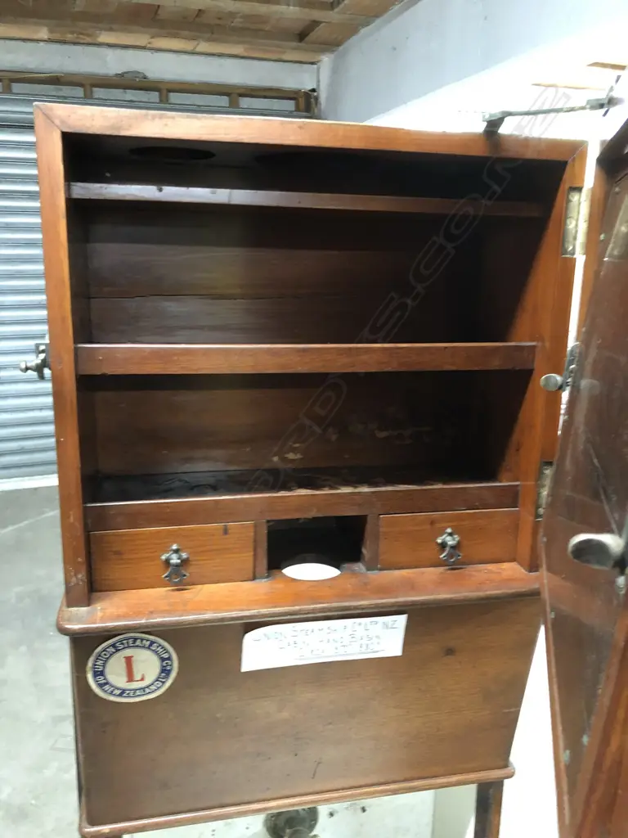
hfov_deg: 49.7
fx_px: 677
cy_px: 419
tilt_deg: -14.6
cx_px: 314
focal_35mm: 28
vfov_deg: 63.4
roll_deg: -0.3
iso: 80
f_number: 1.8
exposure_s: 1/6
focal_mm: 4
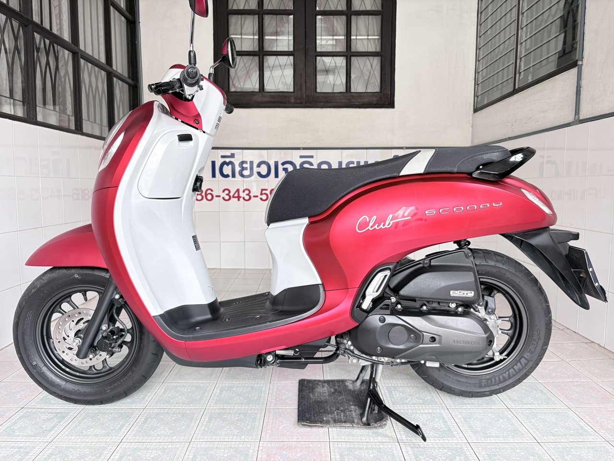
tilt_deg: -5.5
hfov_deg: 67.3
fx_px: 461
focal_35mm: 26
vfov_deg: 53.1
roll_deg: +0.3
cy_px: 230
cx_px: 307
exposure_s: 1/60
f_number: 1.6
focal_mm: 5.96
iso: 125
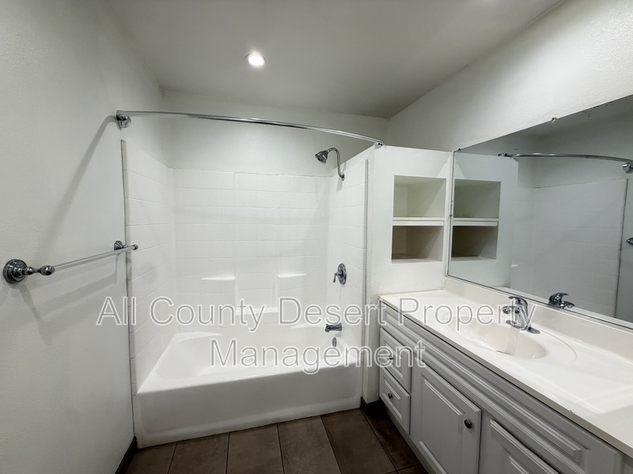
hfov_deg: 102.1
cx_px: 316
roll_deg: -0.3
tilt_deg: -4.8
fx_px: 256
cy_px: 237
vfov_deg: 85.7
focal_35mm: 14
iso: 250
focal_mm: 2.22
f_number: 2.2
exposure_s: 1/120
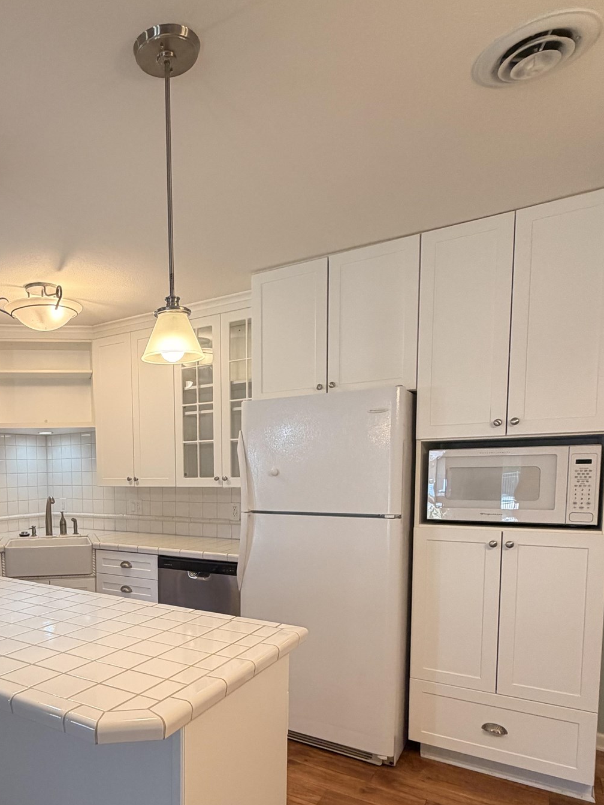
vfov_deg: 70.0
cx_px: 135
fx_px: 558
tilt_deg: -4.4
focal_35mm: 24
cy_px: 521
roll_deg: +1.2
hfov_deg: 53.6
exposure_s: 1/120
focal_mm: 2.22
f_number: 2.2
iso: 160
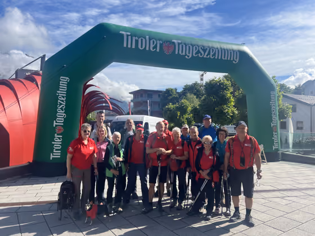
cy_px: 118
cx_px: 158
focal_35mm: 26
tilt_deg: +1.2
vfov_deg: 53.1
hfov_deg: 67.3
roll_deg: +0.0
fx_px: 237
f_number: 1.5
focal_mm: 5.7
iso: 50
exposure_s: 1/3165
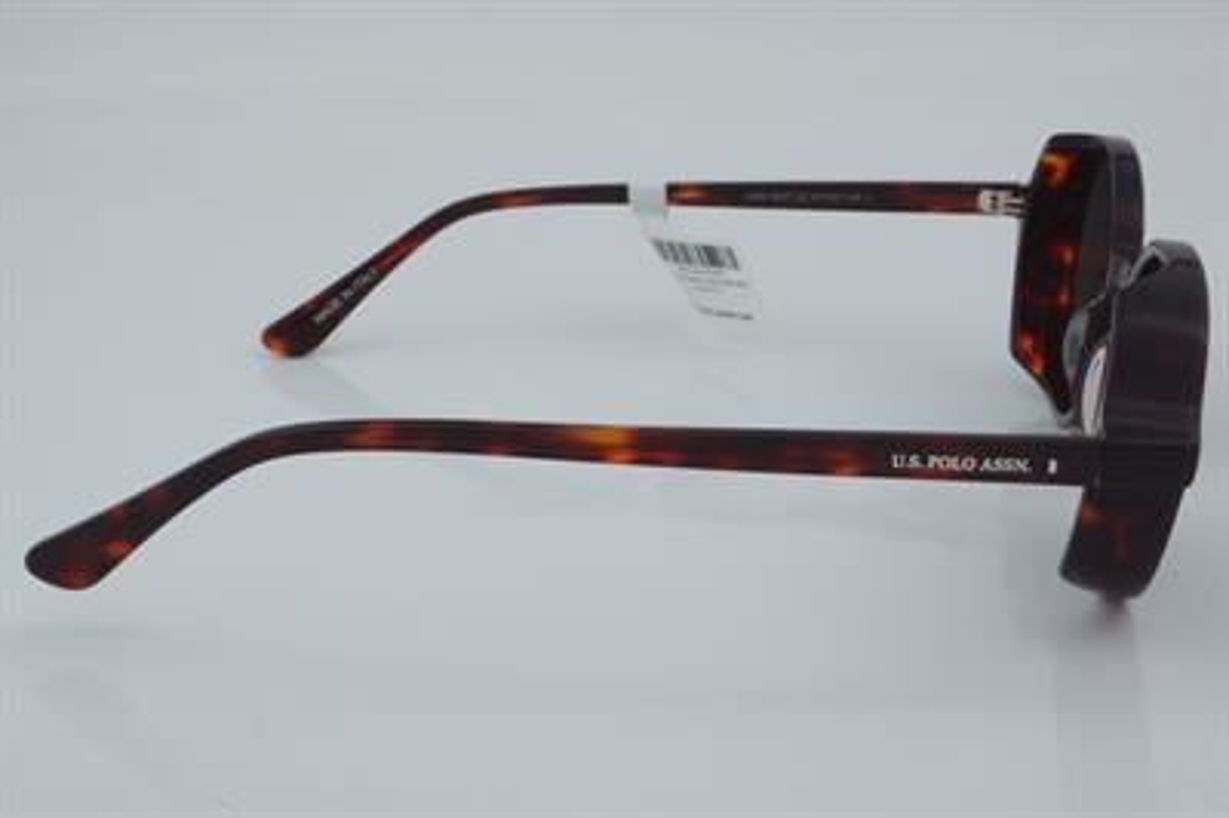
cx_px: 614
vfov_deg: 20.1
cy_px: 409
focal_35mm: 68
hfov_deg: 29.9
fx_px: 2302
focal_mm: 45
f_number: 32
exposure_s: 1/4
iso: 100
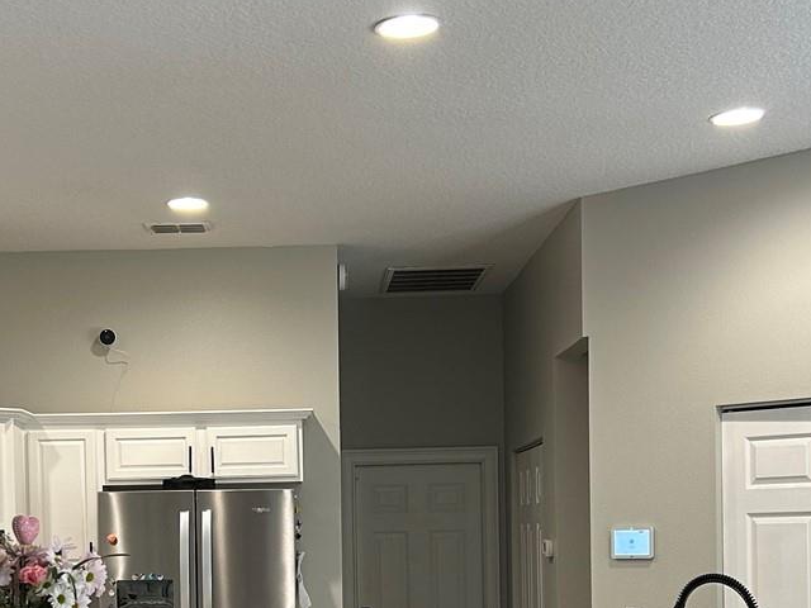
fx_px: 1523
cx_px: 262
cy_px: 564
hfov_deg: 29.6
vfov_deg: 22.0
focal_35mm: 65
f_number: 1.5
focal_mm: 5.7
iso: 100
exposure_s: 1/60
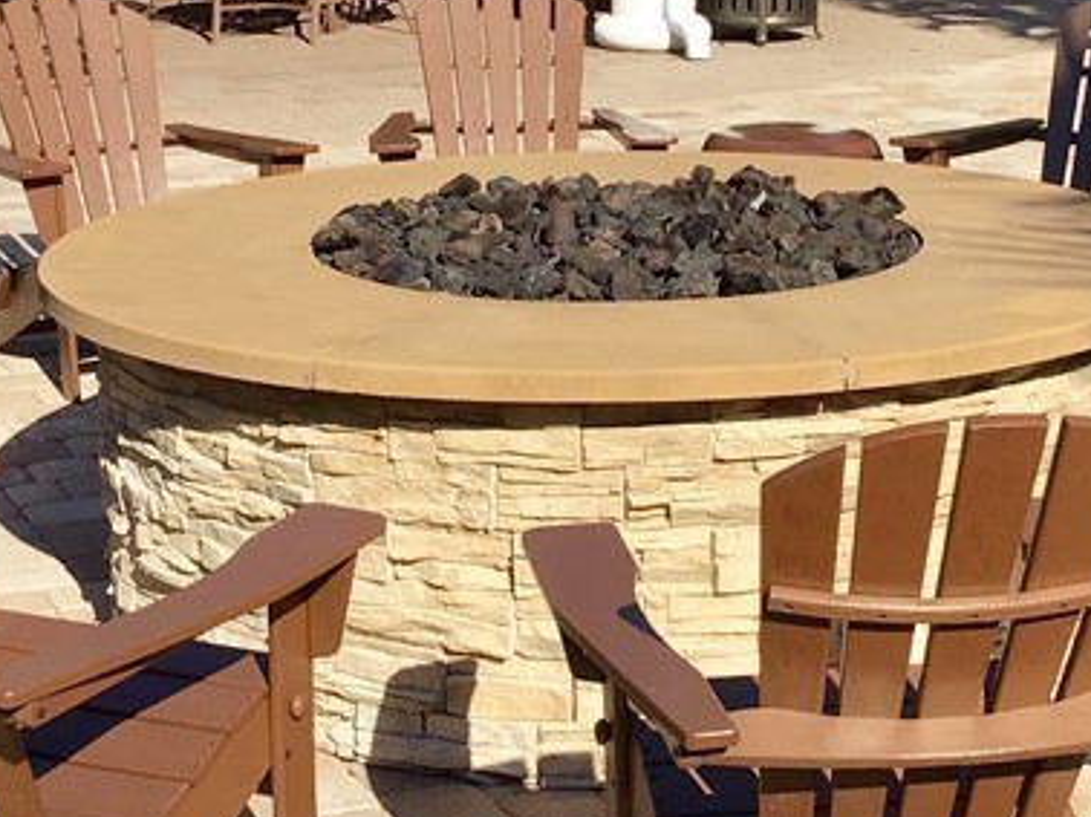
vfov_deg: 17.5
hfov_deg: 23.3
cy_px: 234
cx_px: 609
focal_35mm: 84
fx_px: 2646
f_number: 2.4
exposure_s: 1/1698
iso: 25
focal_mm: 3.3
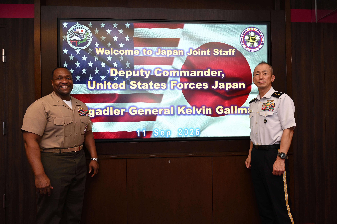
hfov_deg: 73.8
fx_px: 225
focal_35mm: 24
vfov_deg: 53.1
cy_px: 112
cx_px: 168
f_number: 5.6
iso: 2000
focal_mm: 24
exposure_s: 1/160
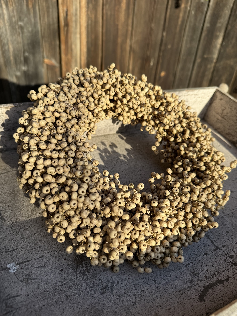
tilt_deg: -37.1
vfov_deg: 71.6
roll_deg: -4.0
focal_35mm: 24
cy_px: 158
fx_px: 219
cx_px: 118
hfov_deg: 56.8
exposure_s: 1/1425
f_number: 1.78
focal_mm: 6.76
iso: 80
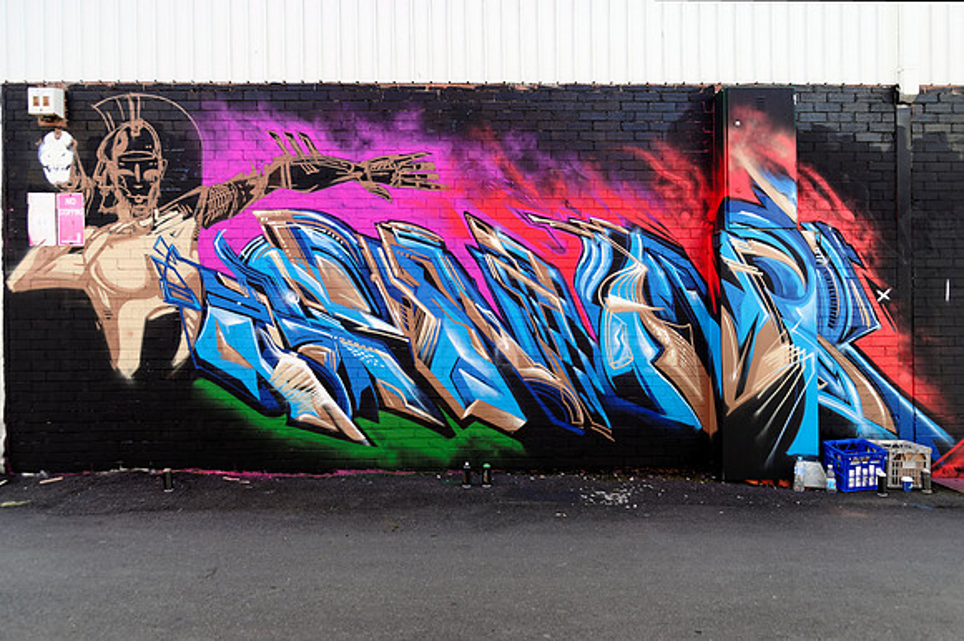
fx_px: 669
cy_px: 320
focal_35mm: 25
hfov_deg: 71.5
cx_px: 482
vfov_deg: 51.2
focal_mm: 17.01
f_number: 4
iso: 100
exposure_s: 1/100
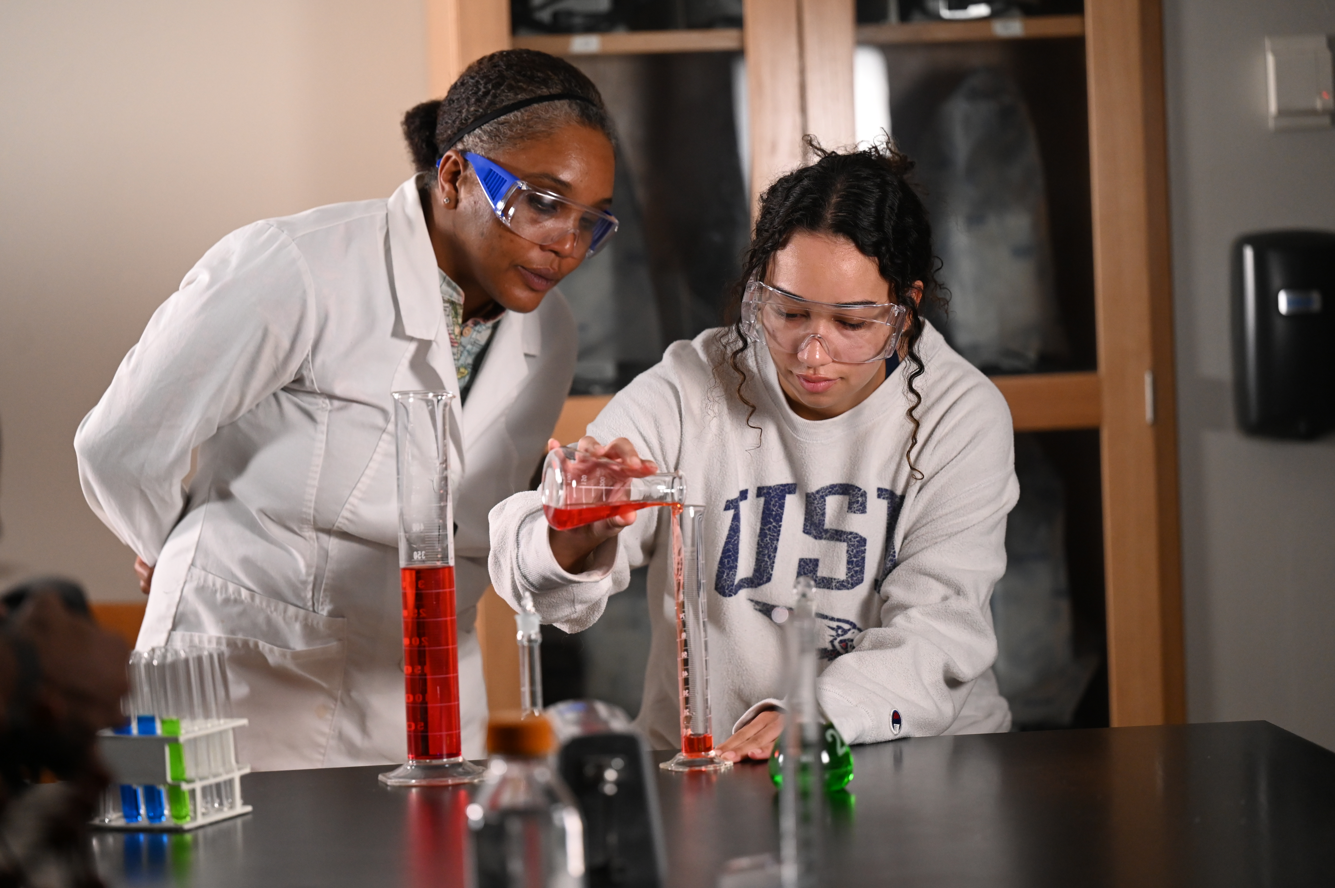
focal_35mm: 125
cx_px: 668
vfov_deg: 11.0
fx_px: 4632
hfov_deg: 16.4
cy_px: 444
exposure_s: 1/320
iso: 3200
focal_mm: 125
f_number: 2.8
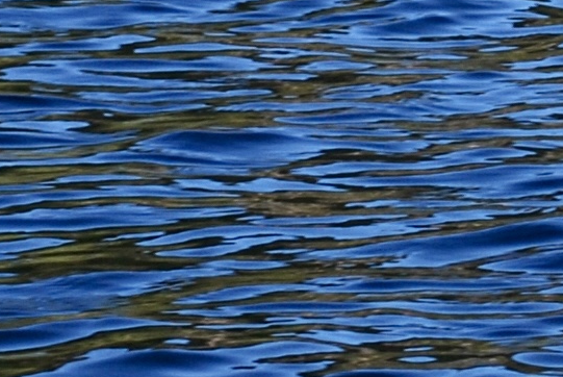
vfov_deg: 2.9
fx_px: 7389
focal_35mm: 472
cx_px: 217
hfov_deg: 4.4
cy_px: -825
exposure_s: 1/200
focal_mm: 44
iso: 100
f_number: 7.1
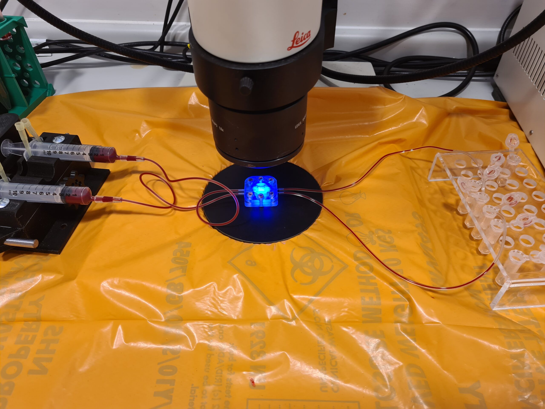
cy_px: 204
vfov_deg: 53.1
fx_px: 409
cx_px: 272
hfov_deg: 67.3
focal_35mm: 26
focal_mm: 5.4
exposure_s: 1/50
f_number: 1.8
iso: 80
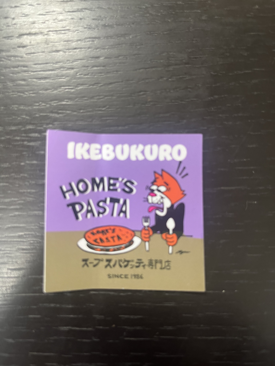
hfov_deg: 53.1
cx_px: 138
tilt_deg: -87.3
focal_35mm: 26
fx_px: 275
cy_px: 183
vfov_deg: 67.3
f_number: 1.6
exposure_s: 1/60
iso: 200
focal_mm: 5.1
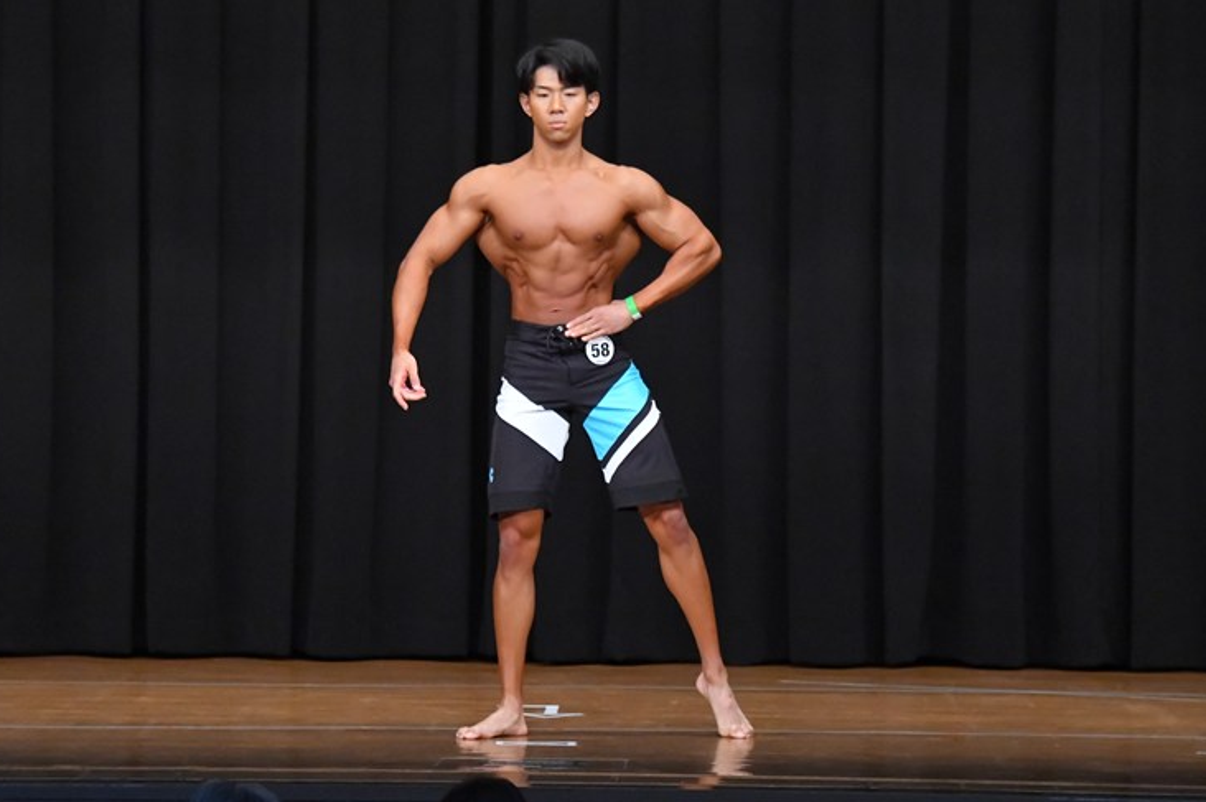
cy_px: 410
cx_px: 589
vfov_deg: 6.4
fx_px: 7164
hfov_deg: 9.6
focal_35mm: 214
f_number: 5.6
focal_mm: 135
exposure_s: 1/400
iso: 8000
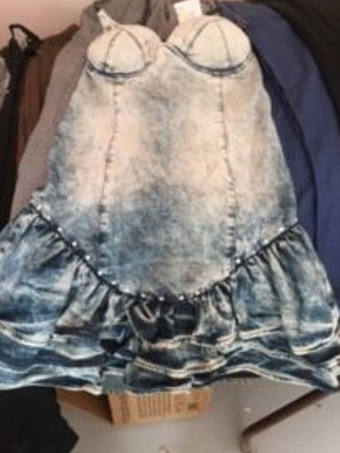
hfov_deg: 41.7
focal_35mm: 34
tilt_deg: -41.5
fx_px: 445
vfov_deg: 53.9
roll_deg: +4.0
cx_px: 147
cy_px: 216
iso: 160
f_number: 2.2
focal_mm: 4.15
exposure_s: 1/33
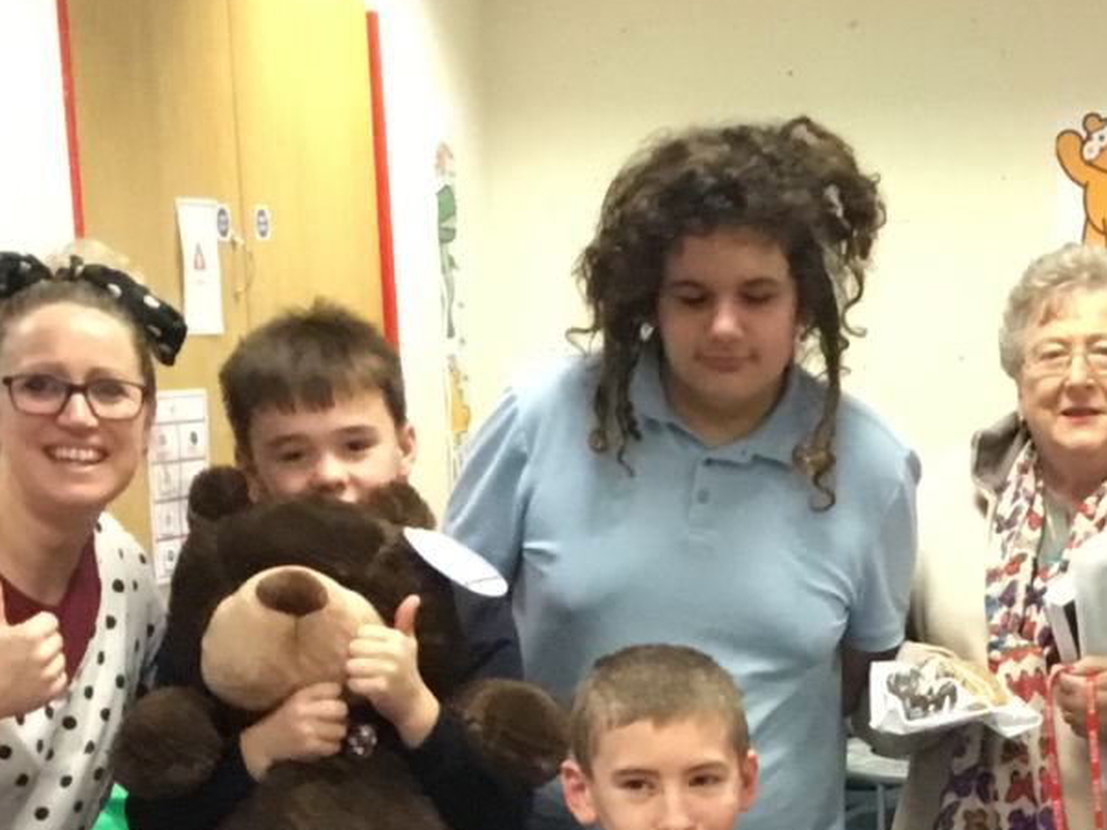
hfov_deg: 19.6
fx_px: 3167
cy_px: 1049
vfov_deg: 14.4
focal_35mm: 99
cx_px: 895
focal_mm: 3.3
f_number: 2.4
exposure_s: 1/25
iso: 200
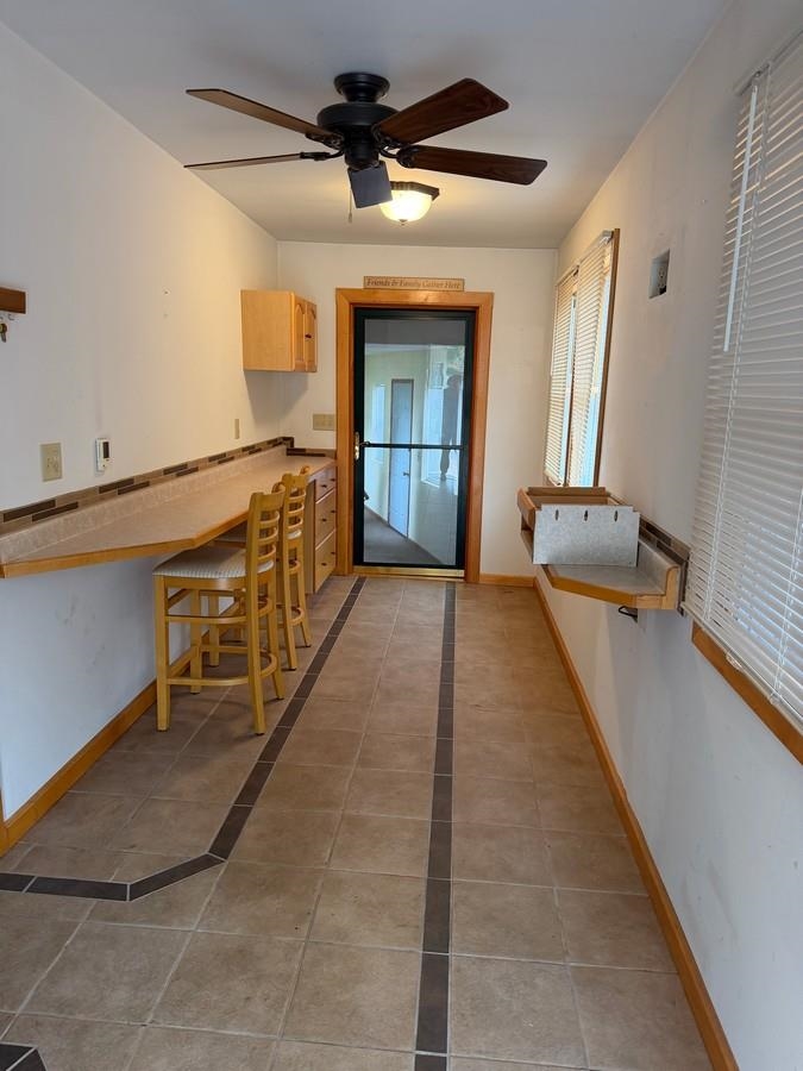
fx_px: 742
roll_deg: -2.3
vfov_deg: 71.6
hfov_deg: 56.8
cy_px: 536
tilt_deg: -11.5
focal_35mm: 24
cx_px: 402
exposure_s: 1/60
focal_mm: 6.76
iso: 200
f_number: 1.78
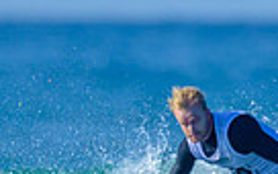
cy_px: 152
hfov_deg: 0.4
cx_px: 238
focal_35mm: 4780
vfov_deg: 0.3
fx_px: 36215
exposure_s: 1/2000
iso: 280
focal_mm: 800
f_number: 6.3
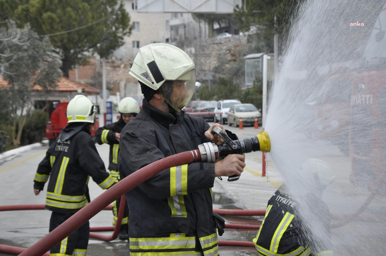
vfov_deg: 13.0
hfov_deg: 19.5
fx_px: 1124
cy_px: 128
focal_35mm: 105
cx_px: 193
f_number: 7.1
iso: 200
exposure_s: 1/200
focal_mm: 70
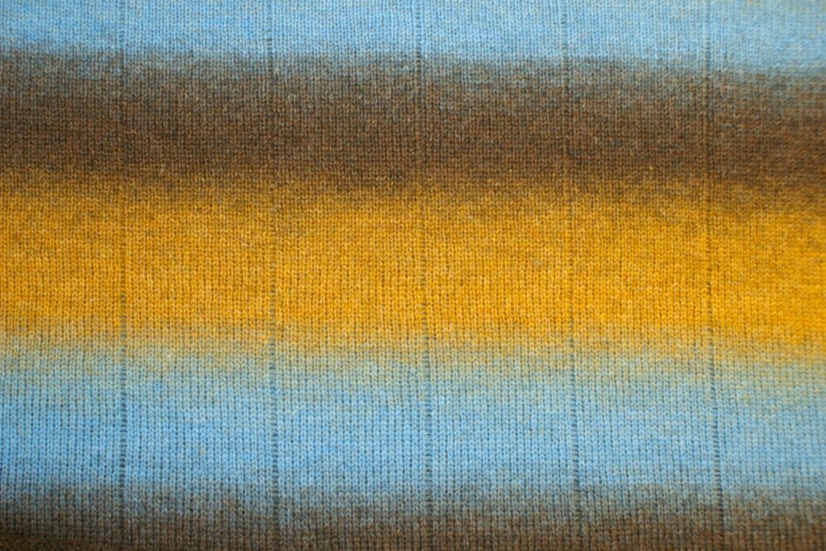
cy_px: 273
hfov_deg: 48.5
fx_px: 918
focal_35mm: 40
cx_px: 403
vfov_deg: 33.4
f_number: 5.6
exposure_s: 1/60
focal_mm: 26
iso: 400
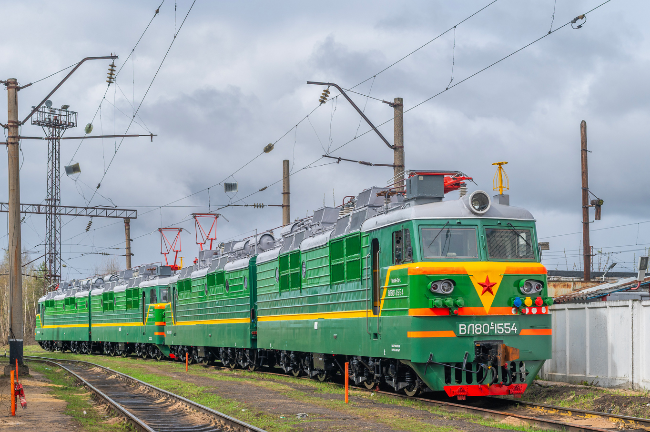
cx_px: 332
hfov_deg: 36.3
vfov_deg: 24.6
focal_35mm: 55
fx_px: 992
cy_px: 237
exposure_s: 1/800
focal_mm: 50
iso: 200
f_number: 8
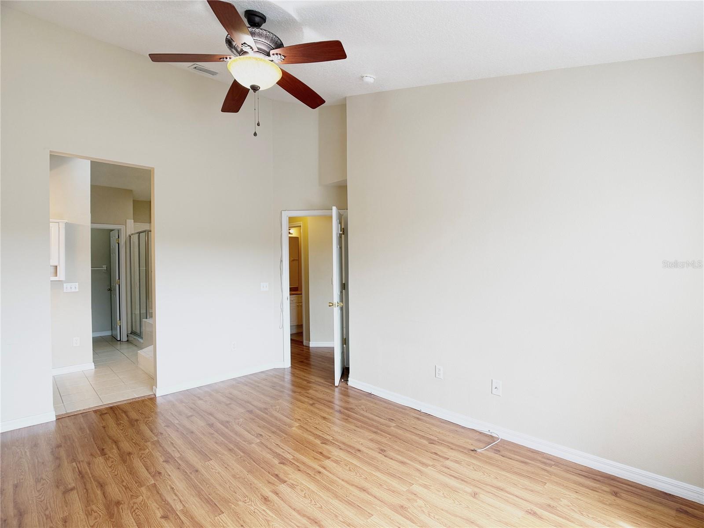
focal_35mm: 24
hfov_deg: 71.6
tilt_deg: +0.1
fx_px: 488
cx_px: 352
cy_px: 264
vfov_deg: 56.8
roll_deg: +0.4
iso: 80
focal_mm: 6.76
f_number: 1.78
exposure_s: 1/186
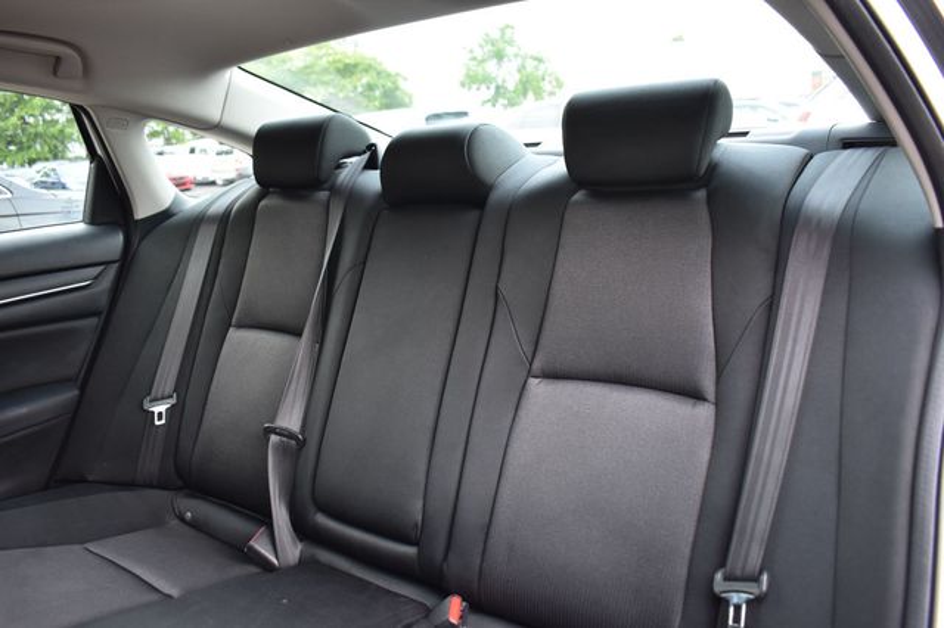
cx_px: 472
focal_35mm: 27
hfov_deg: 67.4
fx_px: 708
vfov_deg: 47.9
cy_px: 314
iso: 560
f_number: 4
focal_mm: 18
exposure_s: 1/60
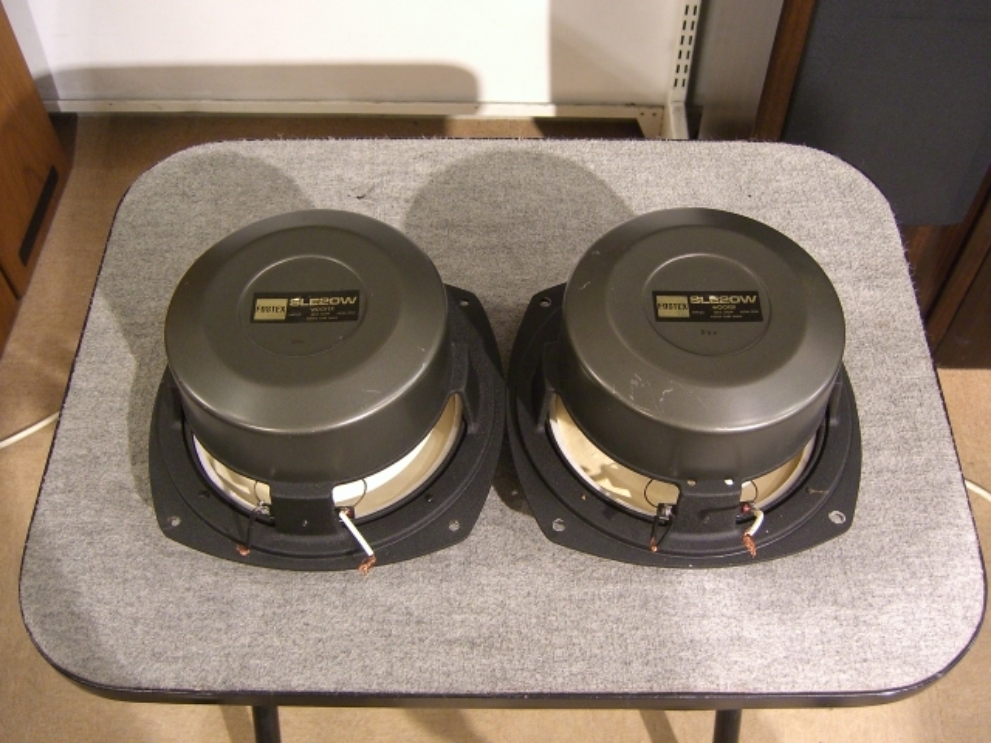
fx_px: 1088
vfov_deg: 37.7
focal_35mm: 38
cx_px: 496
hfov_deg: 49.0
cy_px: 372
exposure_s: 1/13
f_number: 2.8
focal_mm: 7.9
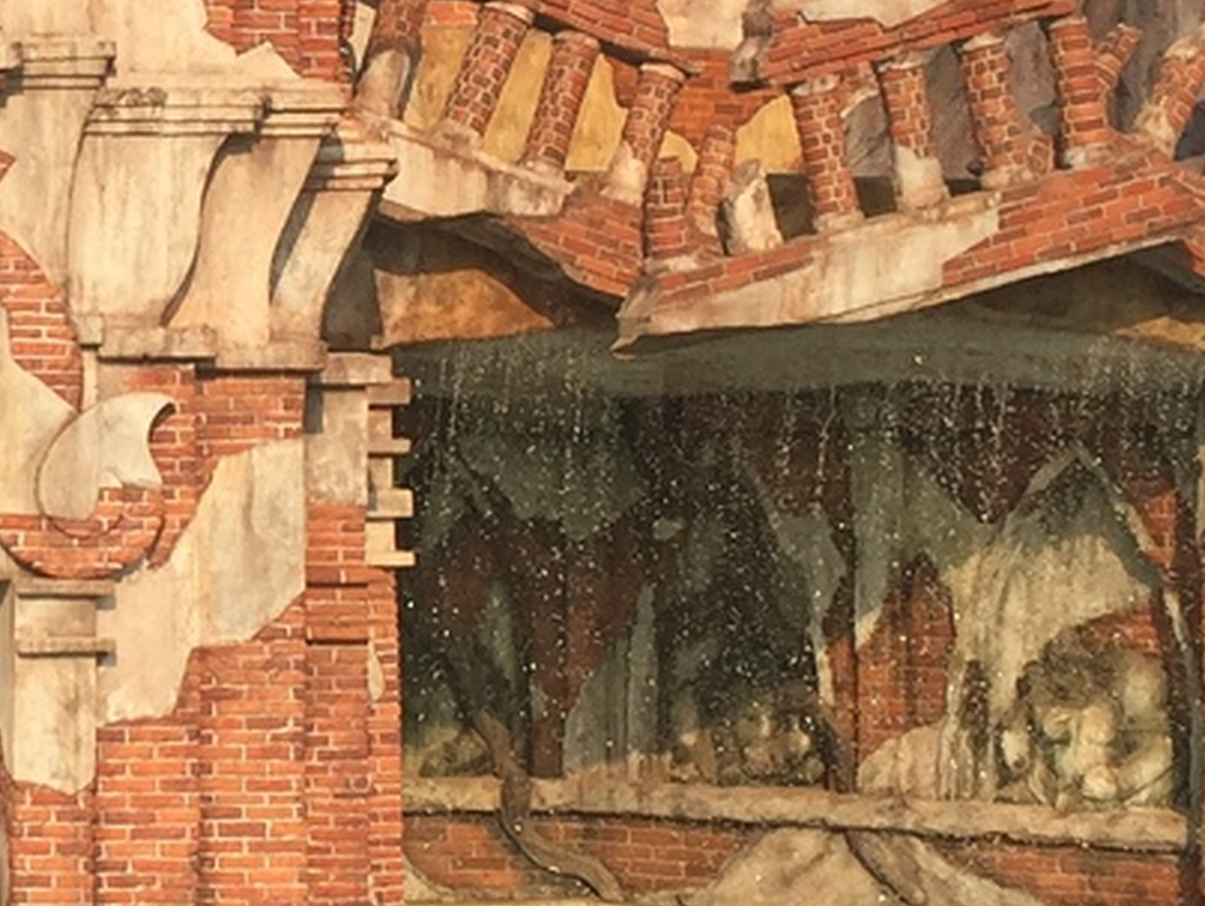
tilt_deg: +2.0
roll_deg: -1.0
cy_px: 344
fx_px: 4007
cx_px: -287
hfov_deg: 16.3
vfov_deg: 12.9
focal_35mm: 115
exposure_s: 1/2083
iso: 32
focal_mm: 4.15
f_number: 2.2
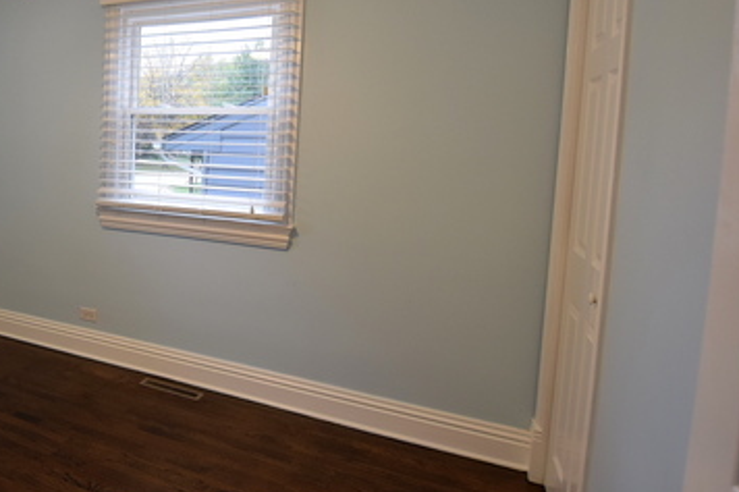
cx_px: 102
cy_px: 182
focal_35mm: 27
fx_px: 554
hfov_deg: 59.4
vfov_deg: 47.4
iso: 400
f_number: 4.5
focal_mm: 10
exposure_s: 1/80
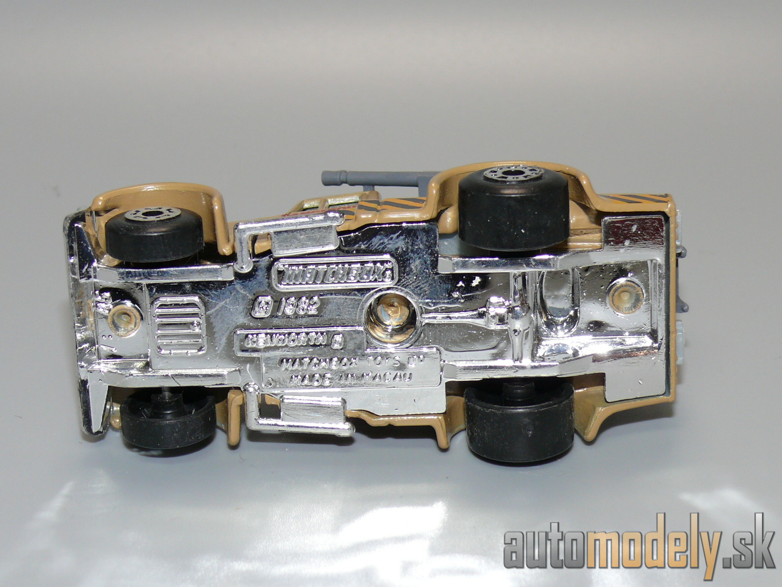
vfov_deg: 16.6
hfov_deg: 22.0
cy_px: 294
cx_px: 391
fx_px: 2011
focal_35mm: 89
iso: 100
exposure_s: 1/30
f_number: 4
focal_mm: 12.5
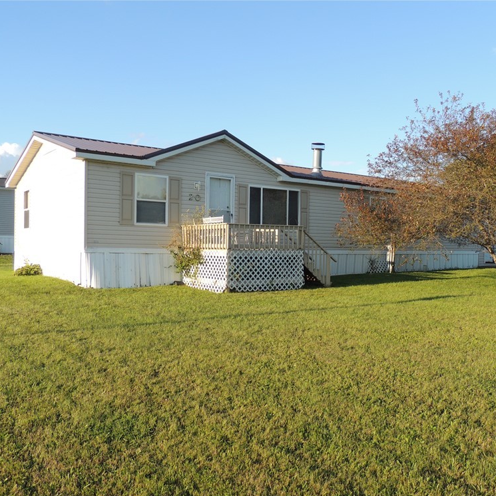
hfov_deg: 47.9
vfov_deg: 48.4
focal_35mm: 34
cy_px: 255
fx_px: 551
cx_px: 318
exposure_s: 1/500
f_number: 3.1
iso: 100
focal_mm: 4.9
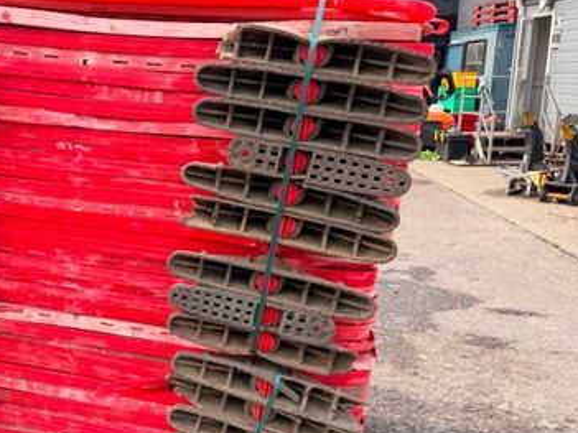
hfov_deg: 43.3
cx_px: 104
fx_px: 684
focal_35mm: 41
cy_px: 245
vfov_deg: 35.1
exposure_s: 1/1727
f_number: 1.78
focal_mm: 6.76
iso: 100
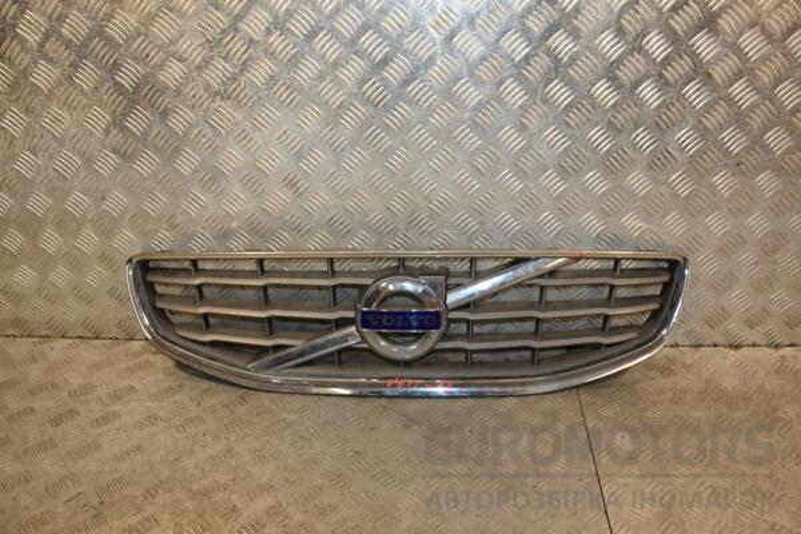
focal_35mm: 32
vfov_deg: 41.7
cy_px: 267
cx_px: 400
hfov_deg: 59.5
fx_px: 701
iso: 800
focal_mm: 21
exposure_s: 1/160
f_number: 5
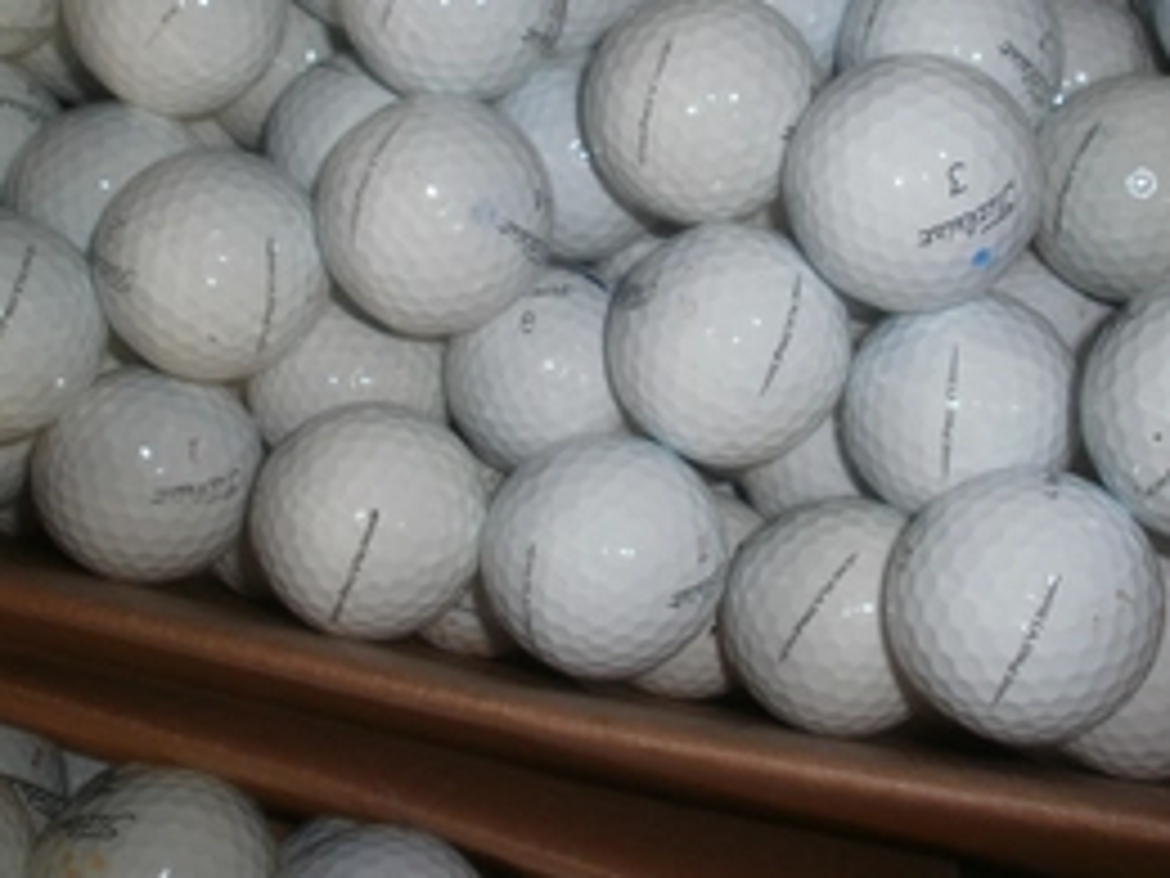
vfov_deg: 35.4
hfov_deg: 46.4
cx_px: 734
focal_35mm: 40
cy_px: 257
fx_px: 1352
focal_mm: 4.65
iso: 125
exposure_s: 1/25
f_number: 2.6
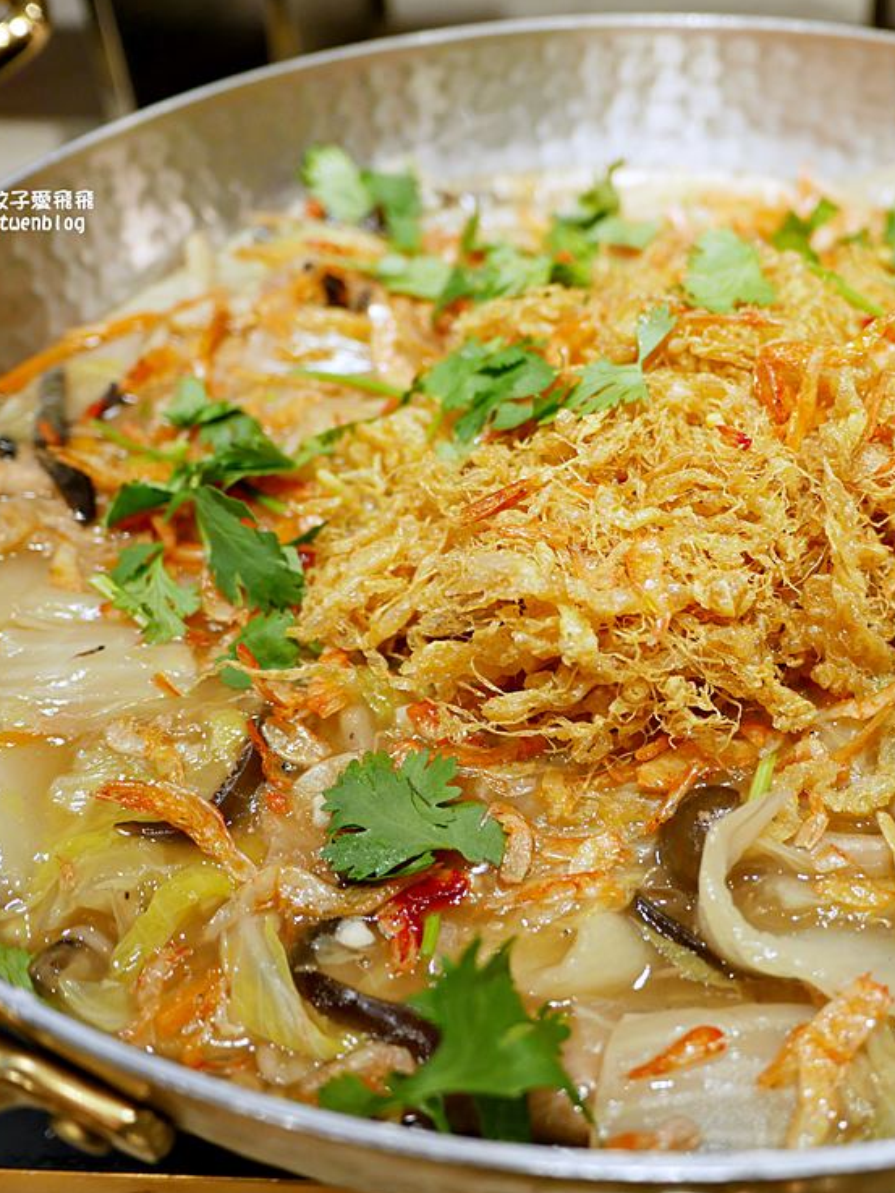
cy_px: 592
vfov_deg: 49.0
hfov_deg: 36.9
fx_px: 1310
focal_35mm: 38
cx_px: 662
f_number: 2.5
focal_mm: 14
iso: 200
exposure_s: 1/60
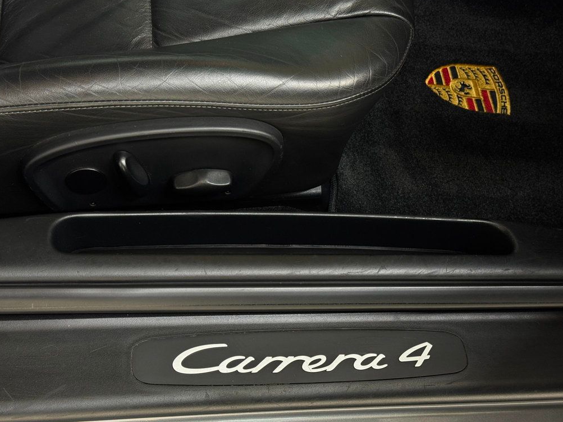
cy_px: 212
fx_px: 797
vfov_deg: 29.7
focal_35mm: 49
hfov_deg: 38.9
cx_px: 283
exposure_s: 1/40
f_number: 1.78
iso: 200
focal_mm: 6.76
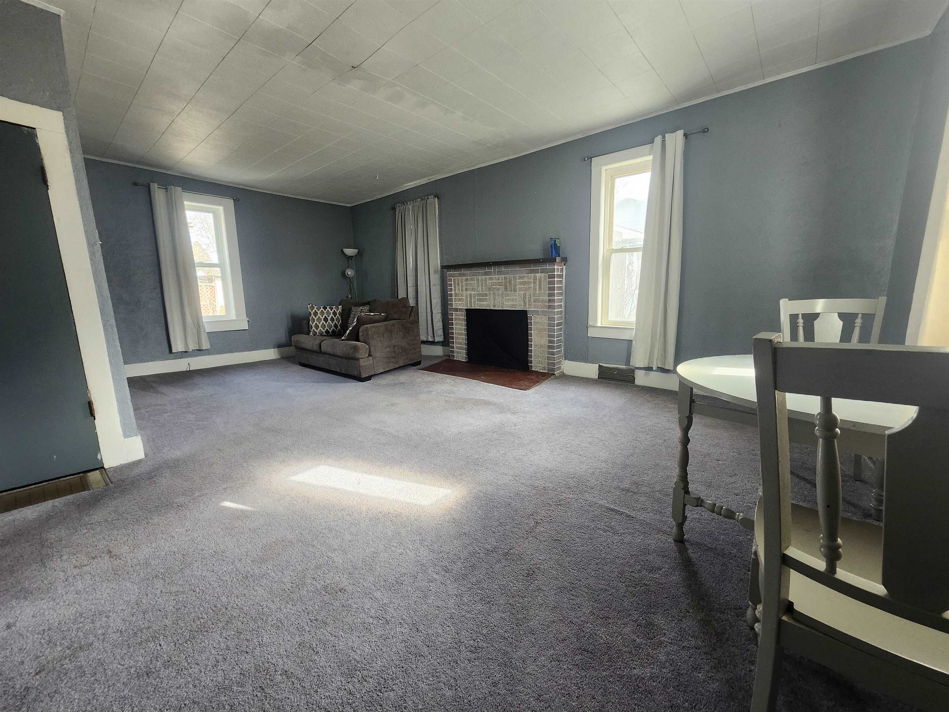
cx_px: 474
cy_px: 356
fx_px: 356
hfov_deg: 106.2
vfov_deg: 89.9
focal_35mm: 13
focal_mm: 1.74
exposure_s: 1/60
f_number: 2.2
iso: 200
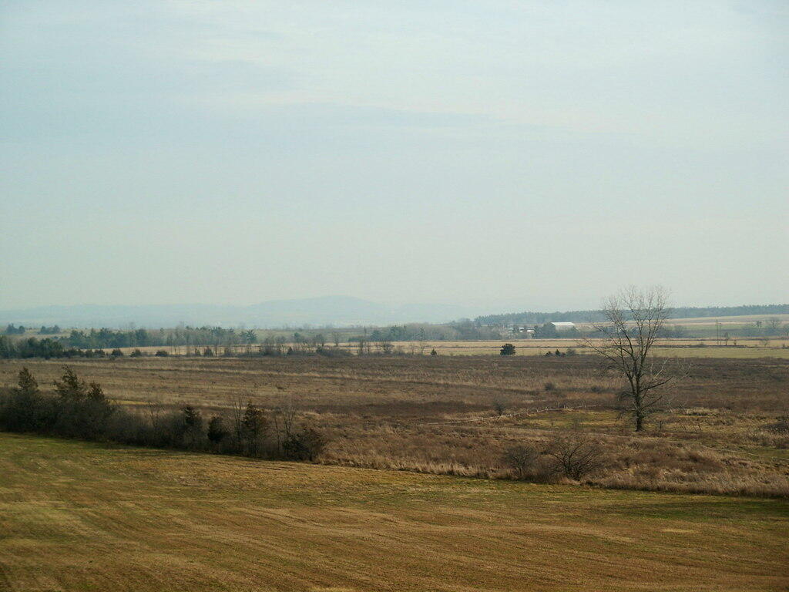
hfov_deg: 20.7
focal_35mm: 95
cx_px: 394
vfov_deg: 15.6
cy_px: 296
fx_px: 2165
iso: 64
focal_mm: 18.9
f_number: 3.6
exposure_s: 1/350
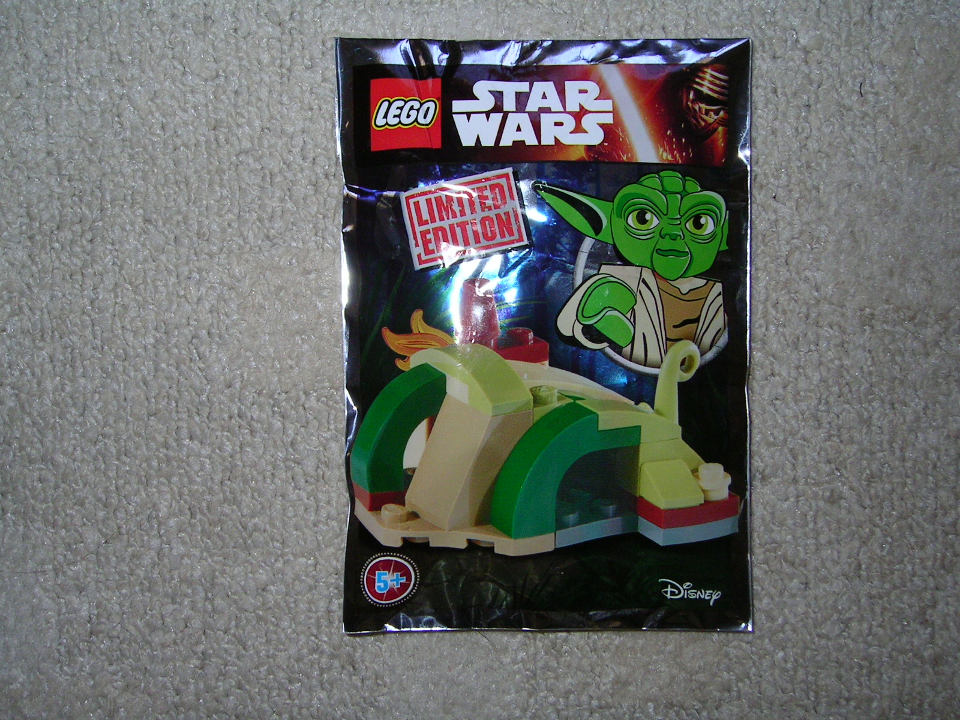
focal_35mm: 36
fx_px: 998
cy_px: 360
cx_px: 480
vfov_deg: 39.7
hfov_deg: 51.4
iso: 100
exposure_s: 1/30
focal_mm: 5.6
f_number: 4.8
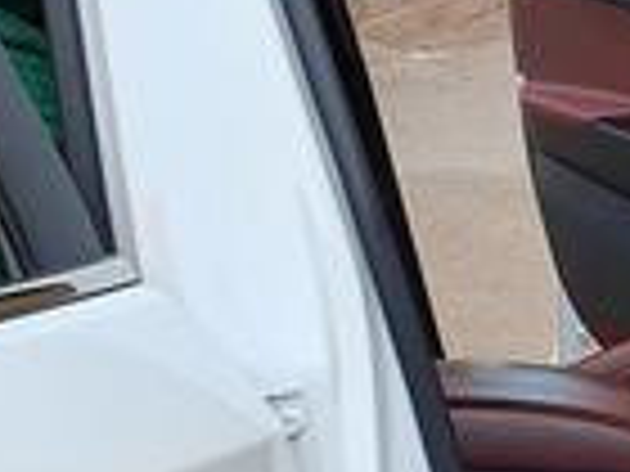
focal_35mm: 121
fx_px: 2202
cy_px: 533
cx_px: 1076
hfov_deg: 14.6
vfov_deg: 12.0
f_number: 2.4
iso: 50
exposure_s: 1/140
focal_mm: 4.32
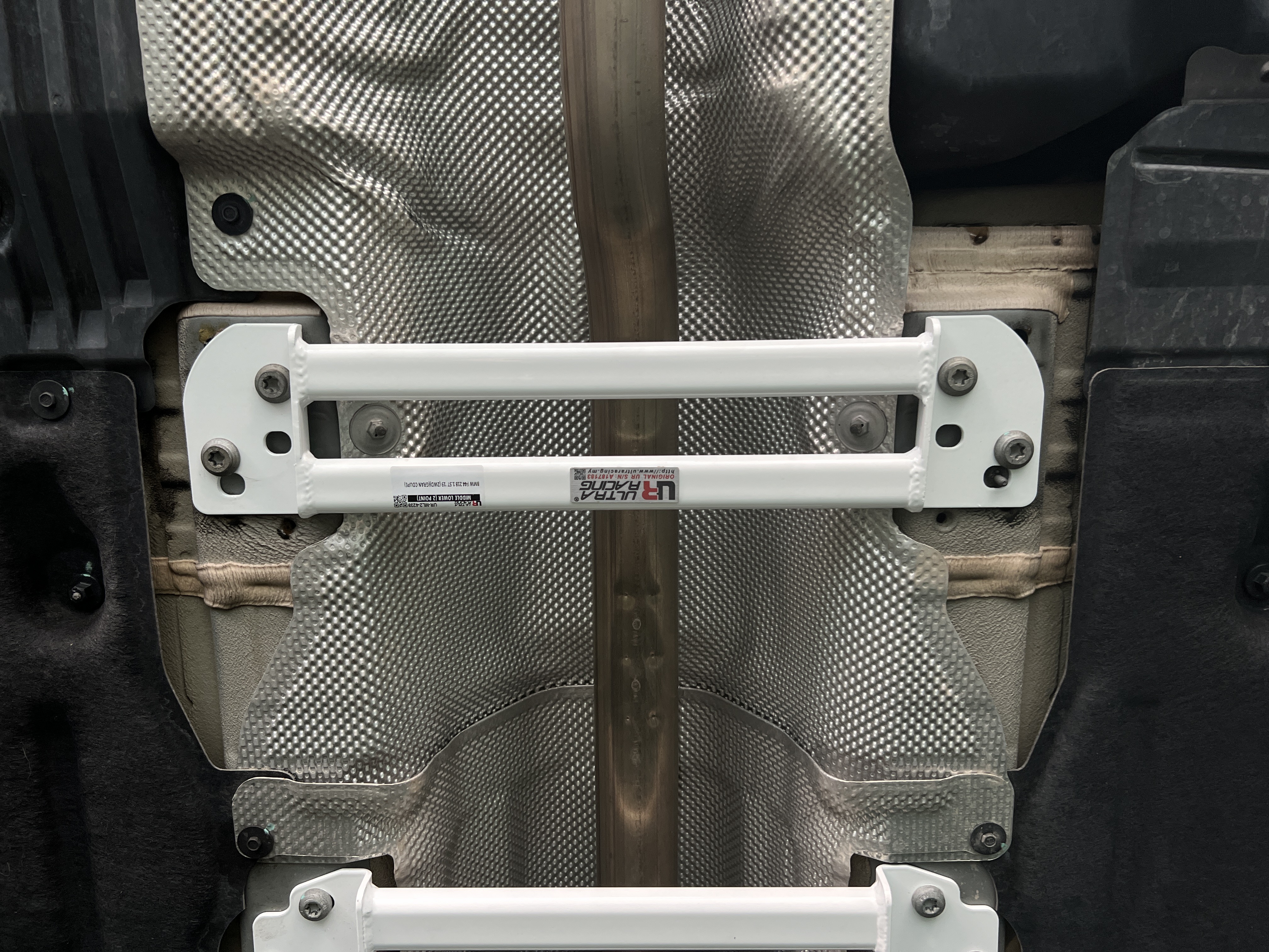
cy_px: 476
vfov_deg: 53.1
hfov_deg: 67.3
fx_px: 953
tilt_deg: +76.3
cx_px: 634
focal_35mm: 26
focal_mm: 5.7
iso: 125
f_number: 1.5
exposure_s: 1/112
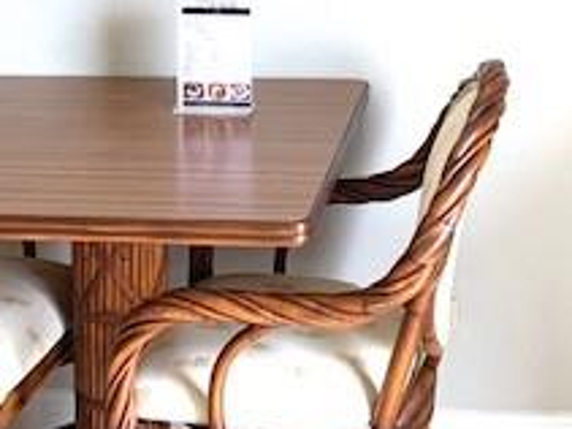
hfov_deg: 24.6
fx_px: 1305
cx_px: 369
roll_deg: +0.1
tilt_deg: -3.2
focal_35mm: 79
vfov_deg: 17.3
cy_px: -155
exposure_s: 1/104
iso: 100
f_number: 1.8
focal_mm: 4.25
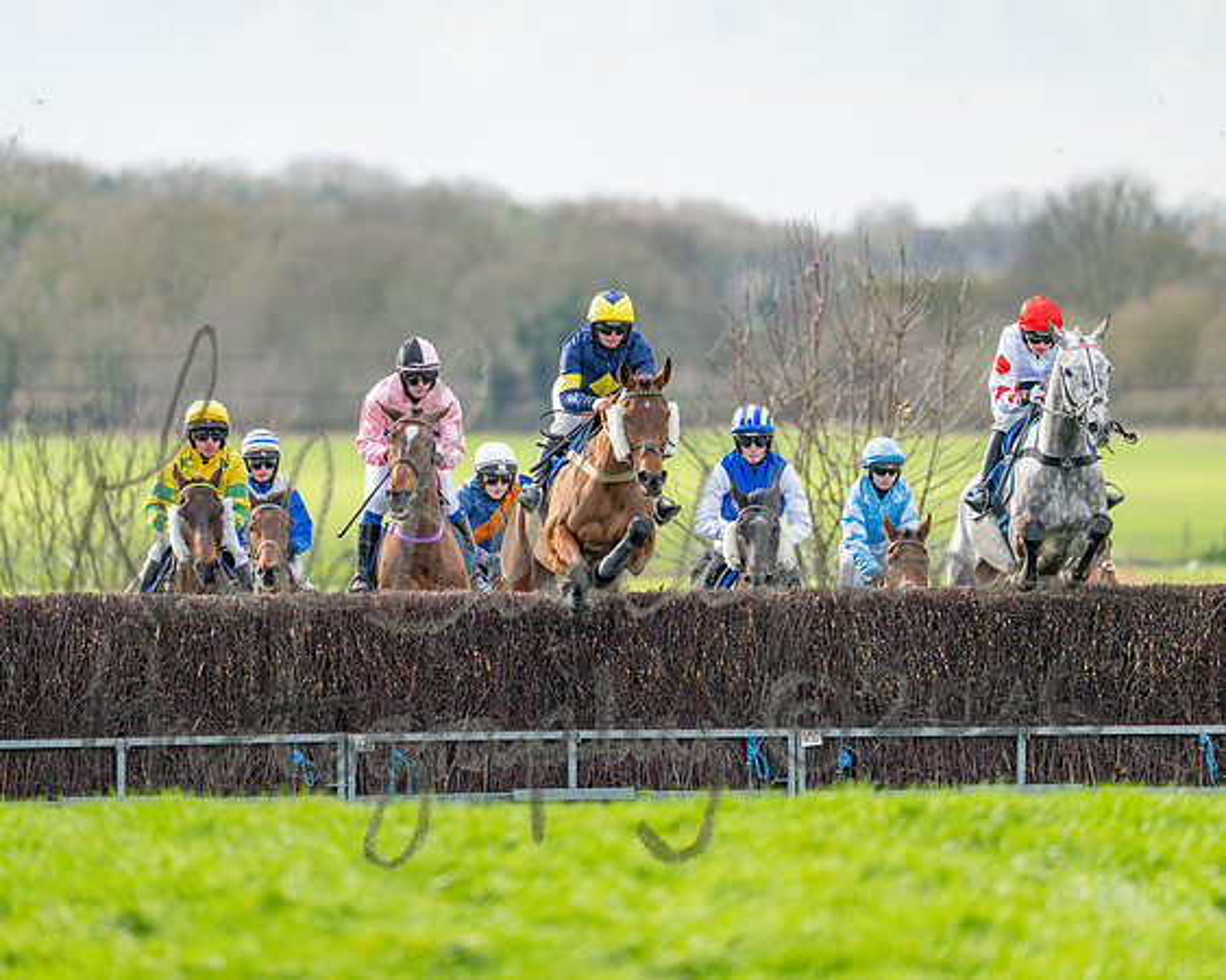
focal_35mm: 450
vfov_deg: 3.4
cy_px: 490
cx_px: 498
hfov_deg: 4.3
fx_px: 16340
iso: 500
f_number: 4.5
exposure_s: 1/1600
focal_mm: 400
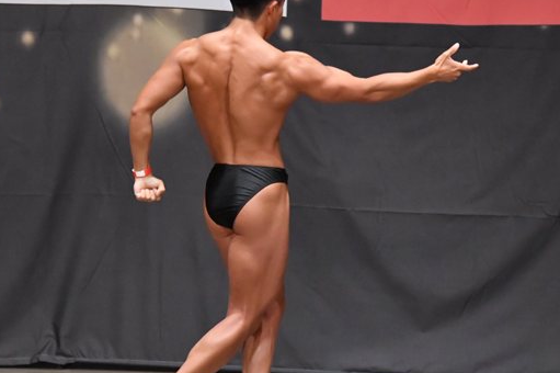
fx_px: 5301
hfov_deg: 6.0
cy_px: 208
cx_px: 222
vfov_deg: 4.0
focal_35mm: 341
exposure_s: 1/400
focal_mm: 150
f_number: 5.6
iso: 6400
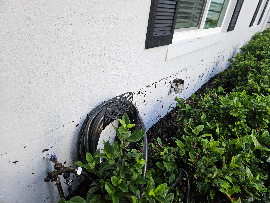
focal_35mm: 23
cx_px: 135
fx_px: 179
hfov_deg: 73.9
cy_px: 102
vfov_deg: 58.9
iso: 64
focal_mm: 5.4
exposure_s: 1/149
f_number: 1.8
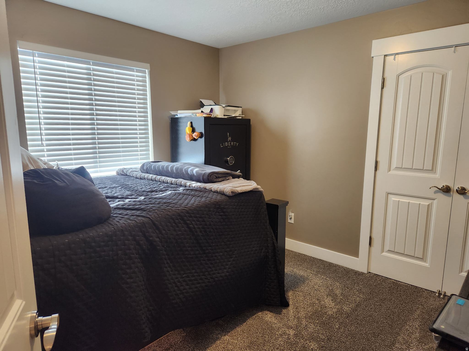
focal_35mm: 23
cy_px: 176
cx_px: 234
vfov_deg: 58.9
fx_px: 312
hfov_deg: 73.9
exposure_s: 1/120
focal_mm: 5.4
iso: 320
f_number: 1.8
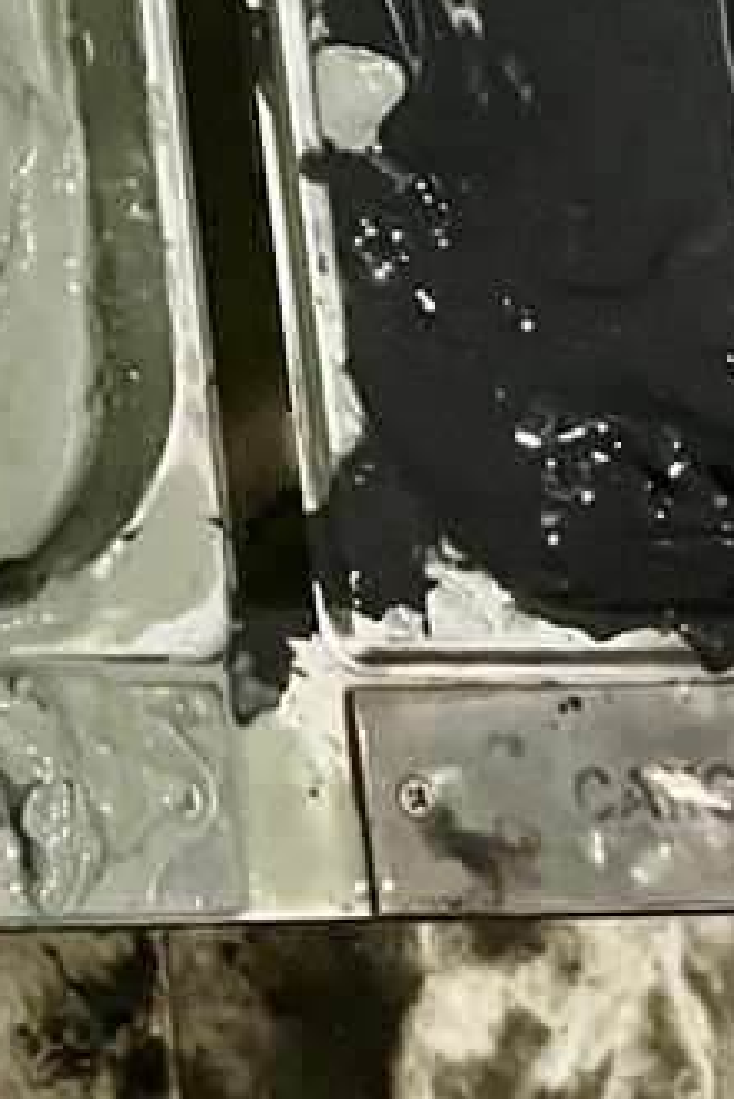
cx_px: -389
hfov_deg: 13.2
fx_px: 2994
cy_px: -115
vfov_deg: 19.9
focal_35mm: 98
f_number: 1.6
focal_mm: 5.1
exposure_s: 1/25
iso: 500
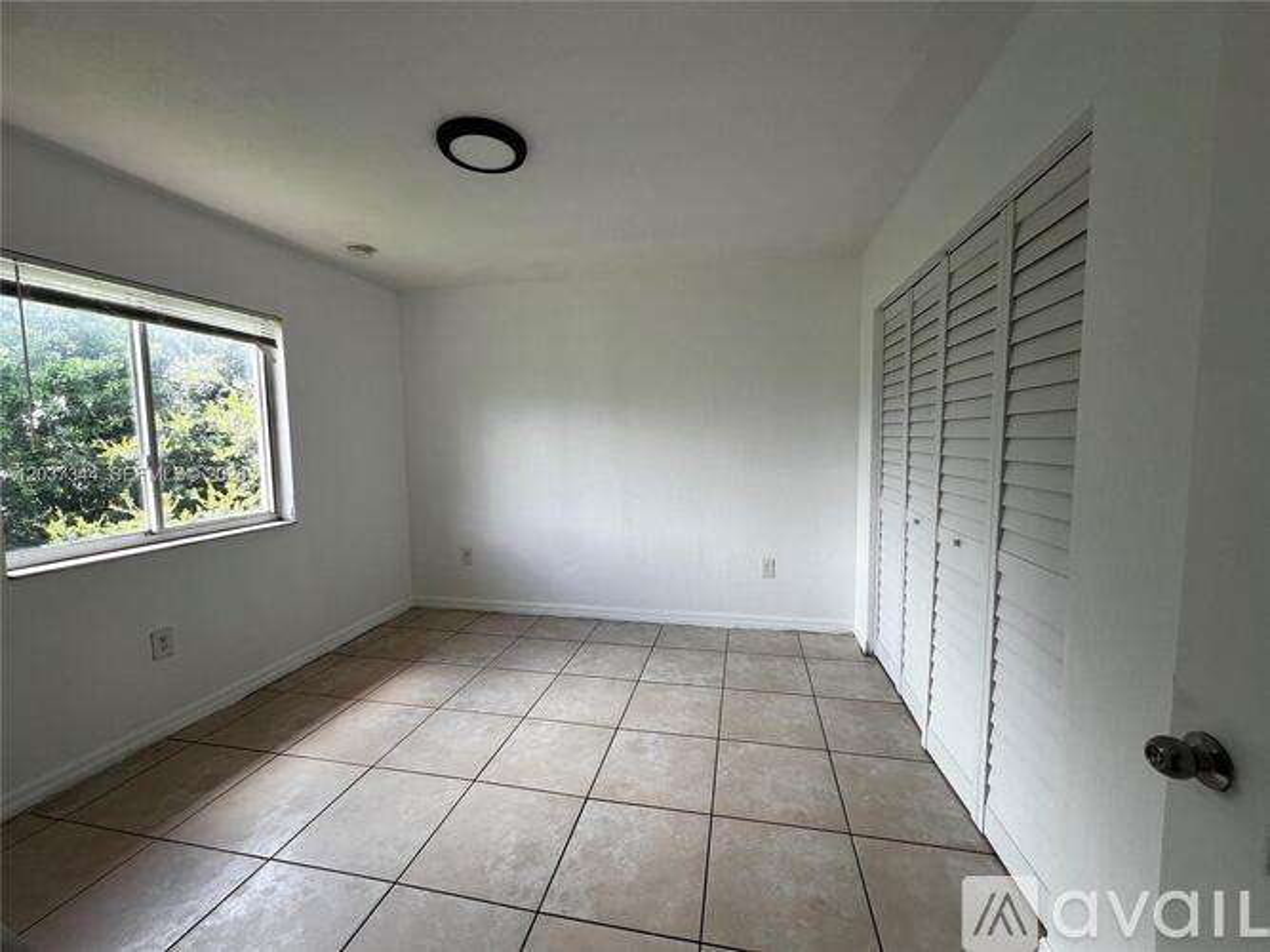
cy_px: 476
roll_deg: +1.0
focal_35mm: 13
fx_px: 477
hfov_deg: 106.2
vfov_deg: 89.9
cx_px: 635
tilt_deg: -4.9
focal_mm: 1.57
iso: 32
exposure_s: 1/120
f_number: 1.8
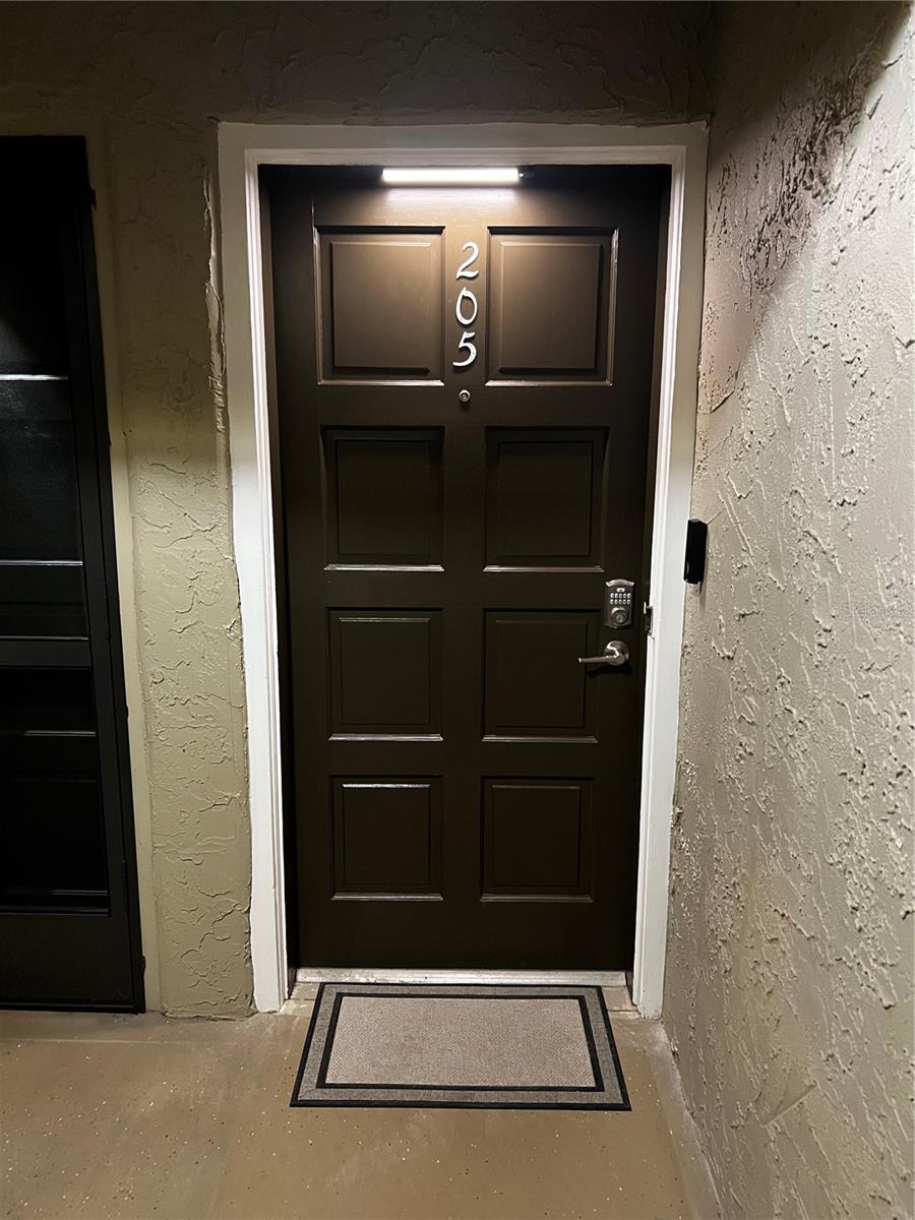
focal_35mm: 26
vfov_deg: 67.3
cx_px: 458
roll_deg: -0.4
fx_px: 916
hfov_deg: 53.1
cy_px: 610
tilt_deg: -13.0
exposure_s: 1/40
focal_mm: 5.7
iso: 640
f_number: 1.5
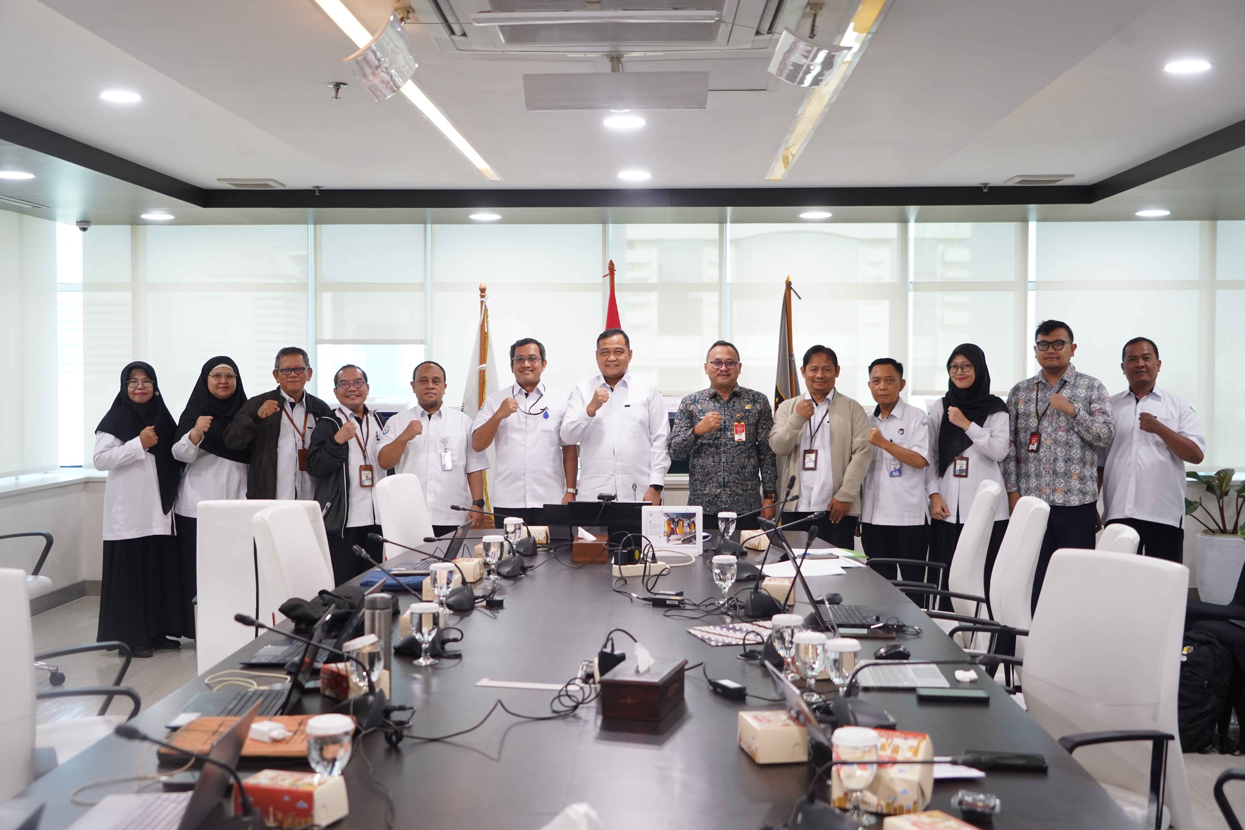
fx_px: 1314
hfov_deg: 50.7
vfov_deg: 35.1
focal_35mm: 38
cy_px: 415
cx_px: 622
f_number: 4
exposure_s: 1/125
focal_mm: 38
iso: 2500
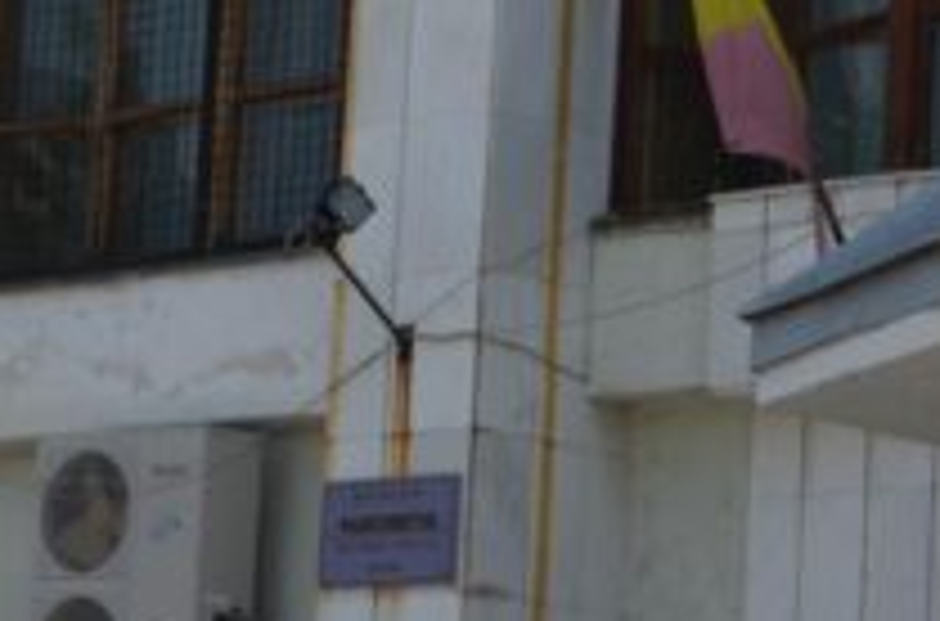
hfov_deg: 9.3
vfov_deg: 6.2
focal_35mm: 220
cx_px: 841
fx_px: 5727
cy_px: -191
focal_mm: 44
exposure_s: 1/250
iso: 140
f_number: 8
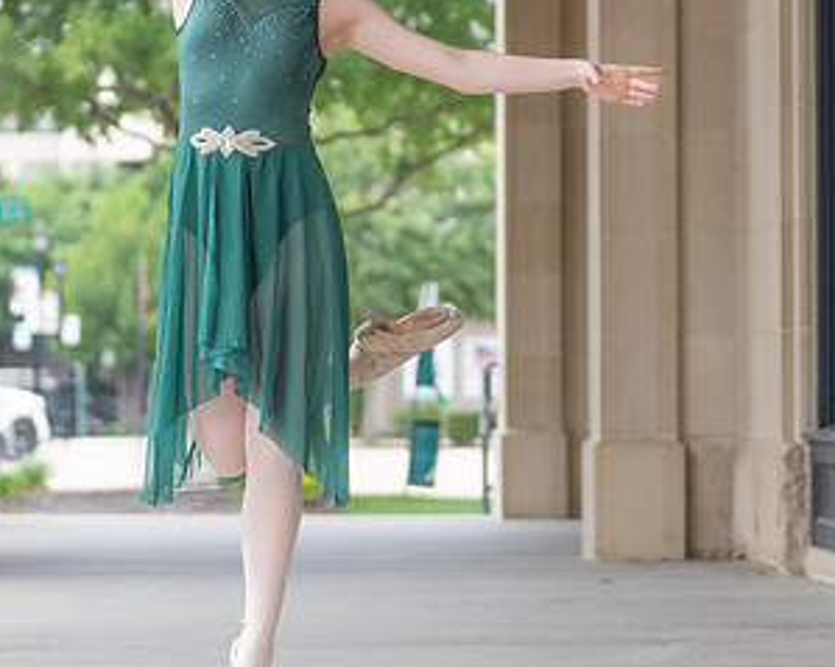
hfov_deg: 11.9
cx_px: 240
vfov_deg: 9.5
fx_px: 4002
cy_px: 202
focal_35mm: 162
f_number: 2.8
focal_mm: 70
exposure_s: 1/320
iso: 320
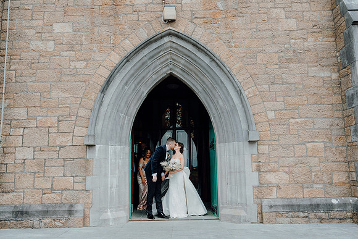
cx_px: 179
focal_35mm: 32
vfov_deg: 41.1
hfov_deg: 58.7
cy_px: 120
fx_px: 318
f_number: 3.5
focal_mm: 32
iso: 125
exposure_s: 1/400
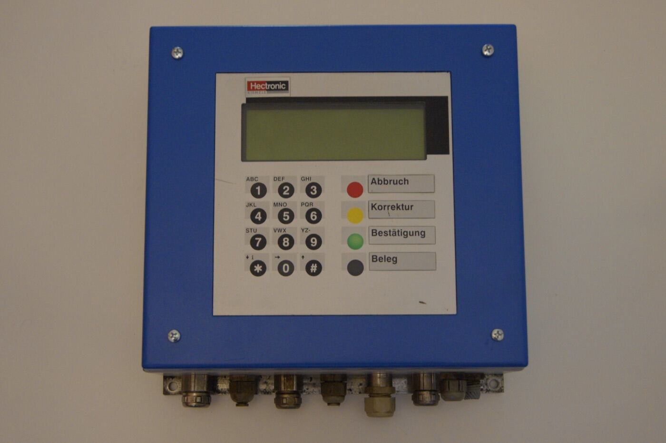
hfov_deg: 37.9
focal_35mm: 52
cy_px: 222
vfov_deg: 25.7
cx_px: 333
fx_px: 970
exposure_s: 1/30
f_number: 5
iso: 1600
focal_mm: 35
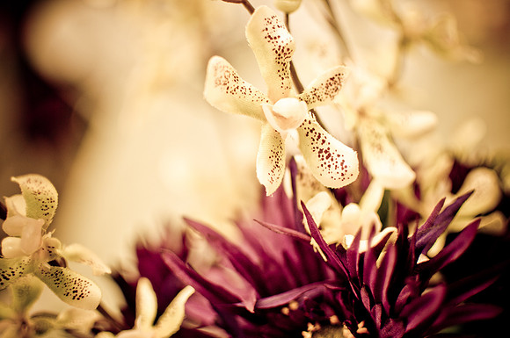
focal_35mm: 52
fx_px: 743
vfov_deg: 25.7
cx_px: 255
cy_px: 169
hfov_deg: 37.9
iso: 200
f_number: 1.8
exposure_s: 1/40
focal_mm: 35
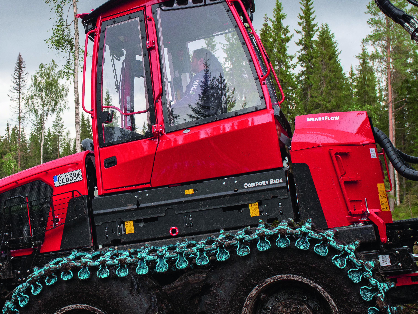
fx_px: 749
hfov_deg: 30.9
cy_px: 122
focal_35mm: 62
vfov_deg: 23.6
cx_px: 137
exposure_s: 1/200
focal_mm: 22
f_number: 3.5
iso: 200
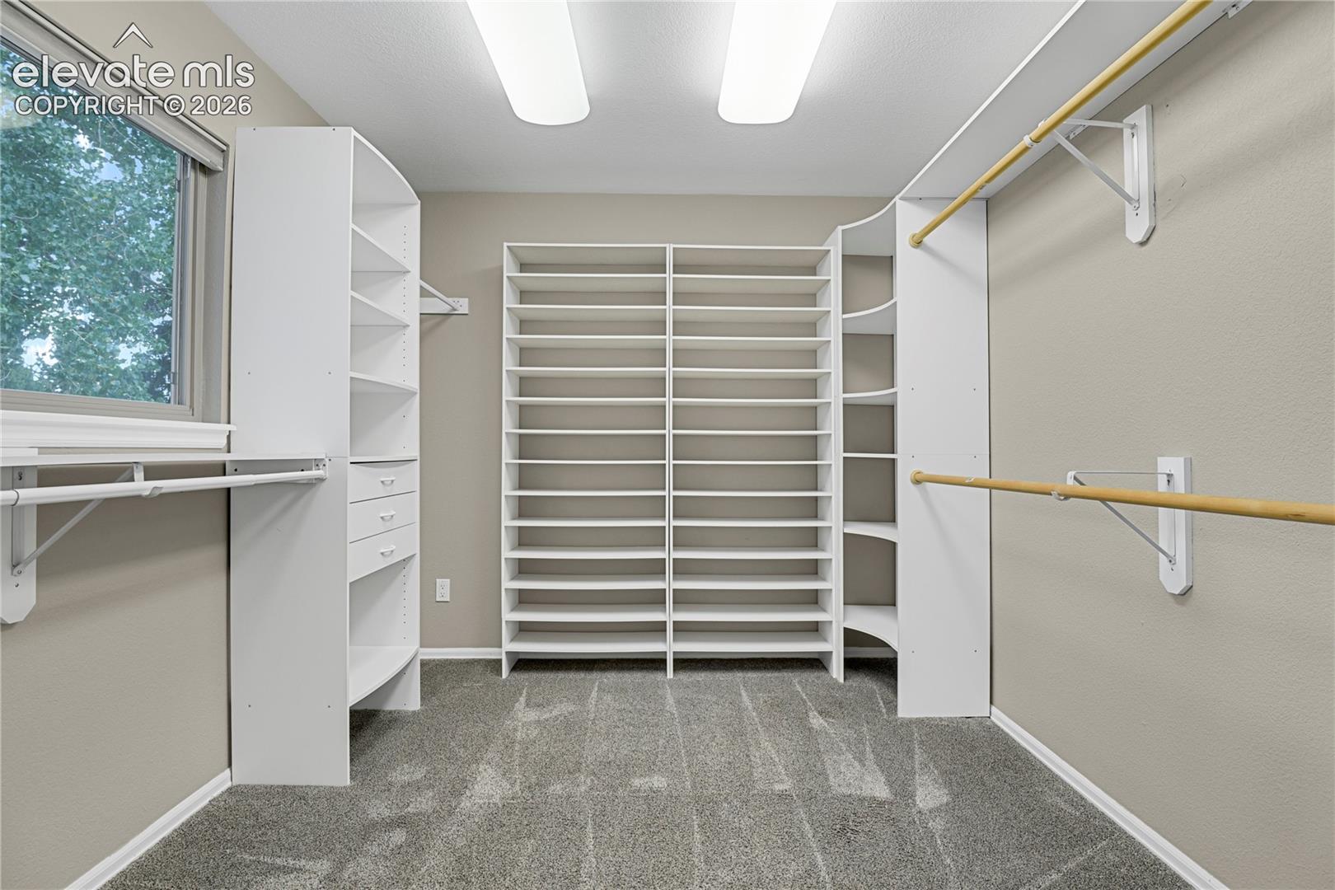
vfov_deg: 70.4
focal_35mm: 17
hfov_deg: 93.3
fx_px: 630
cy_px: 445
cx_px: 668
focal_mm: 17
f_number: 6.3
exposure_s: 3
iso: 250
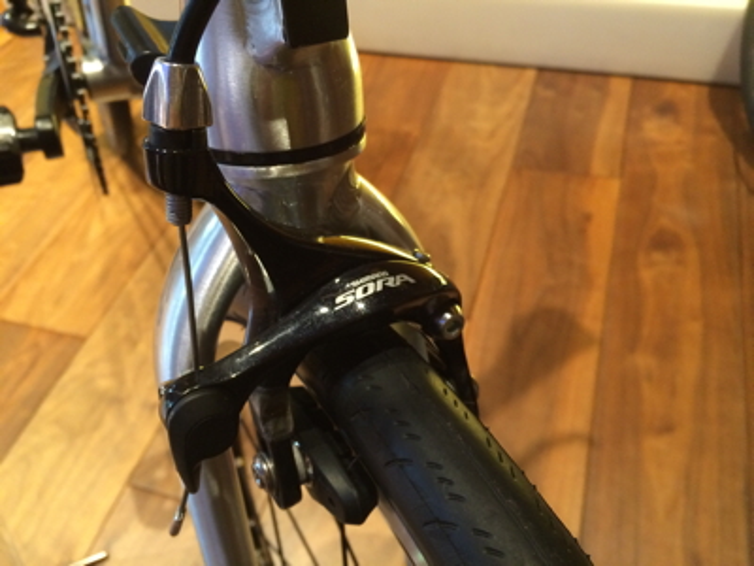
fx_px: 632
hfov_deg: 61.7
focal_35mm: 29
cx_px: 377
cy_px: 283
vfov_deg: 48.2
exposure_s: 1/30
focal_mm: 4.15
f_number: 2.2
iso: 250
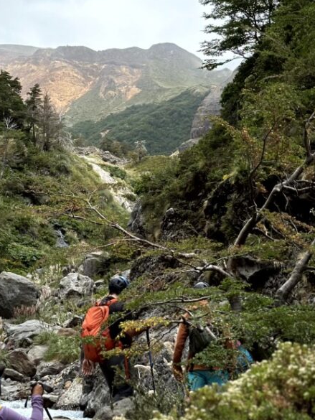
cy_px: 259
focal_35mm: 84
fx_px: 1019
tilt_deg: +6.7
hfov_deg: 17.5
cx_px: 73
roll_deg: +1.0
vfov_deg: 23.2
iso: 80
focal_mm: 6.86
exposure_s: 1/5556
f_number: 1.78
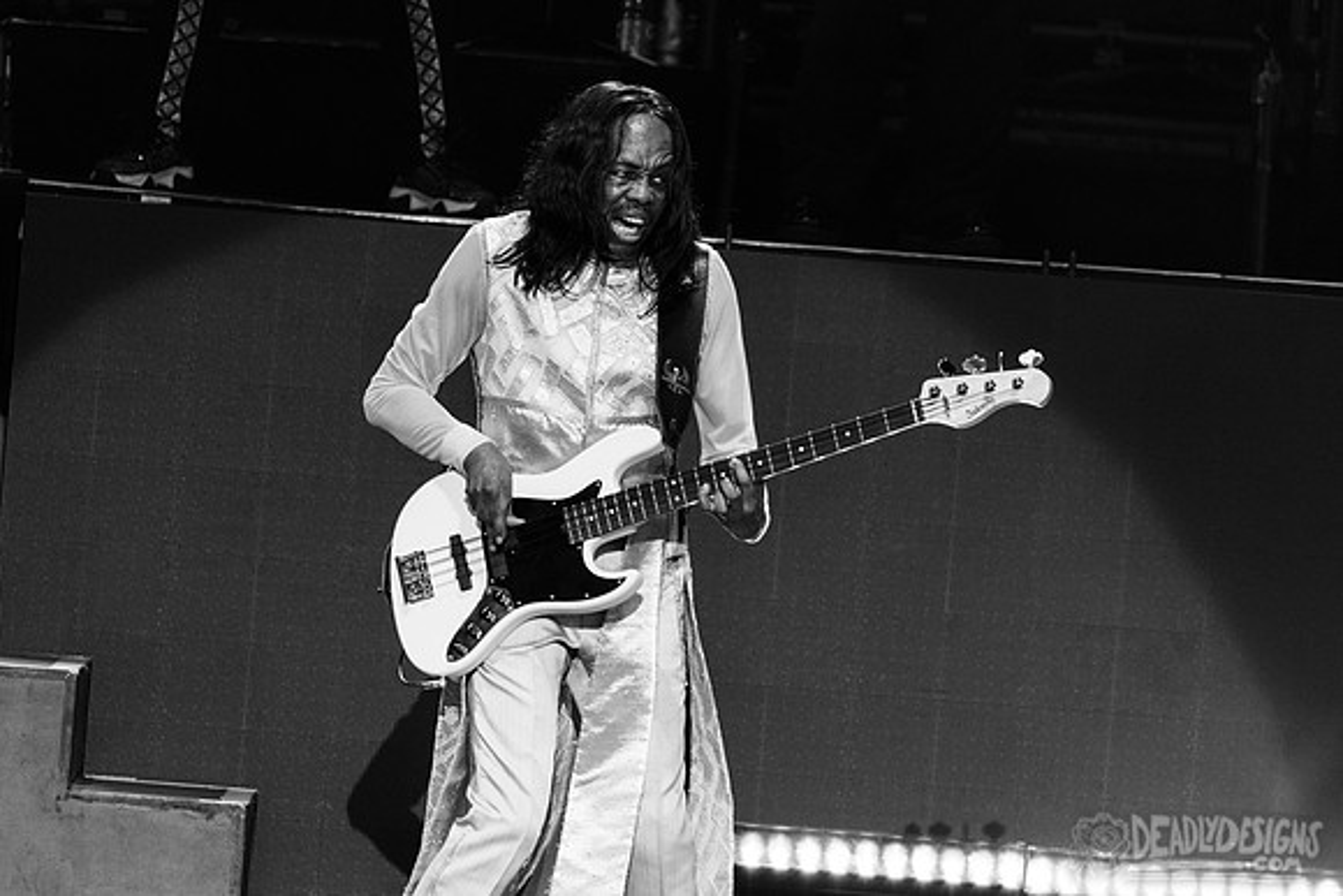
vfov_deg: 1.9
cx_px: 676
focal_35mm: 719
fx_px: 26841
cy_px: 359
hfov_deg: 2.9
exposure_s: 1/500
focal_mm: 600
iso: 1000
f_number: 6.3
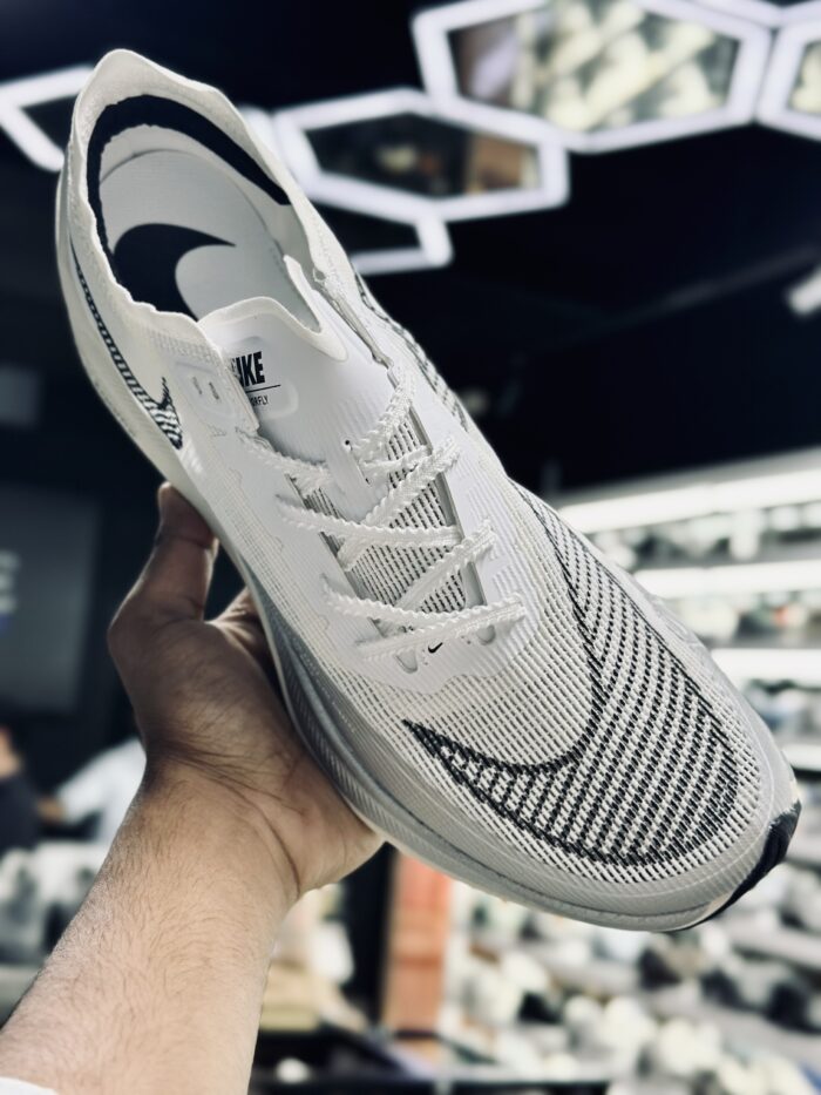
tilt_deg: +6.5
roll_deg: -6.2
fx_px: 1518
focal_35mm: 48
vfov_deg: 39.7
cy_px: 548
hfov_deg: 30.3
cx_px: 410
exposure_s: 1/100
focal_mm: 6.86
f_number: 1.78
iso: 80
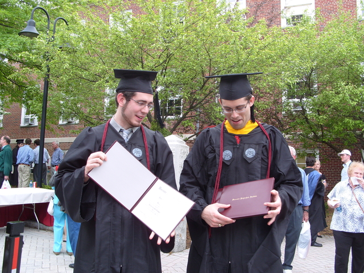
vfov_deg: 40.7
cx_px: 182
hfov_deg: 52.6
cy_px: 136
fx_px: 368
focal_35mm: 35
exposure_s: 1/125
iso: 80
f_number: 3.7
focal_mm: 7.8
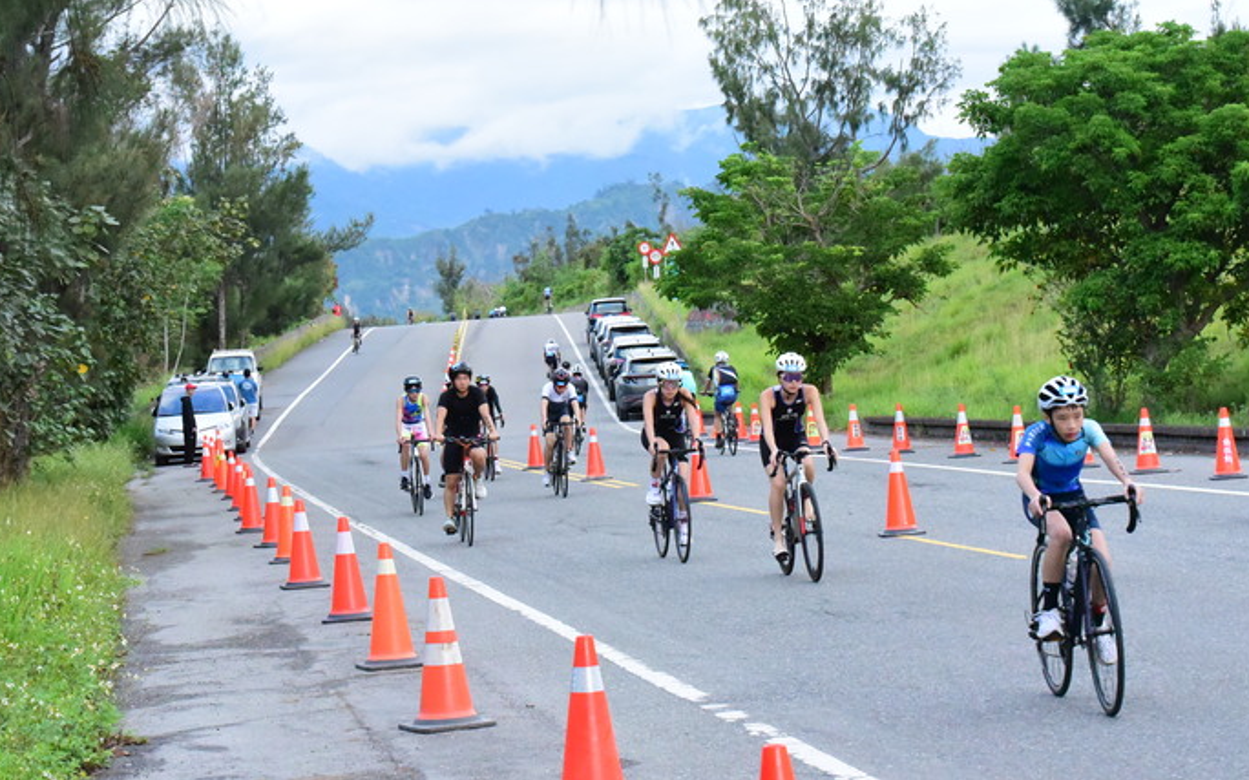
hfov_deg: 19.5
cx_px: 656
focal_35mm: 107
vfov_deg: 12.2
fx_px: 3641
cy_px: 395
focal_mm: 92
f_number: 11
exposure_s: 1/2000
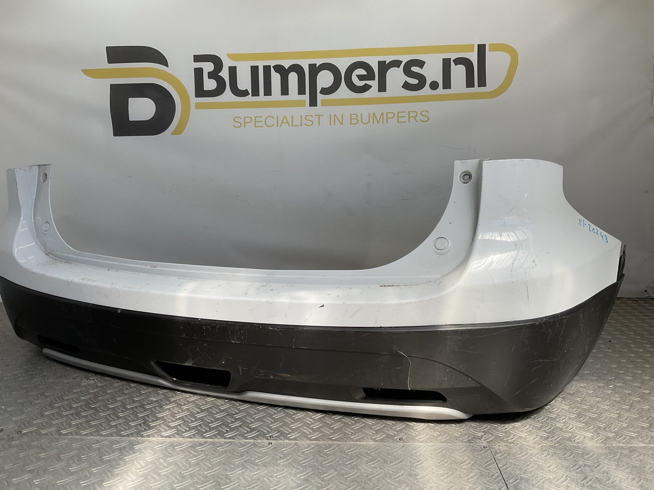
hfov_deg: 61.7
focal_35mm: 29
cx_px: 327
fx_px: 548
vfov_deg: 48.2
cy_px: 245
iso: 16
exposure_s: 1/635
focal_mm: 3
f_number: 1.8
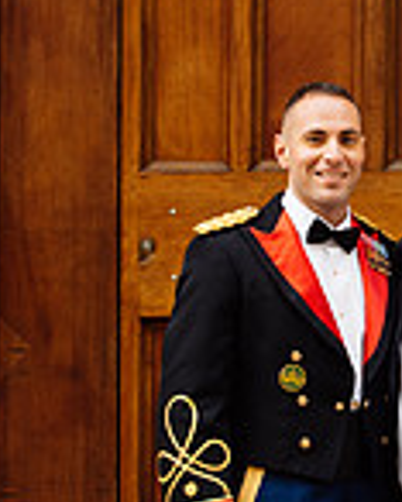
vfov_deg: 9.5
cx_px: 491
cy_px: 230
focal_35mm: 203
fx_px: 3016
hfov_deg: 7.6
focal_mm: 70
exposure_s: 1/400
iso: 800
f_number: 4.5
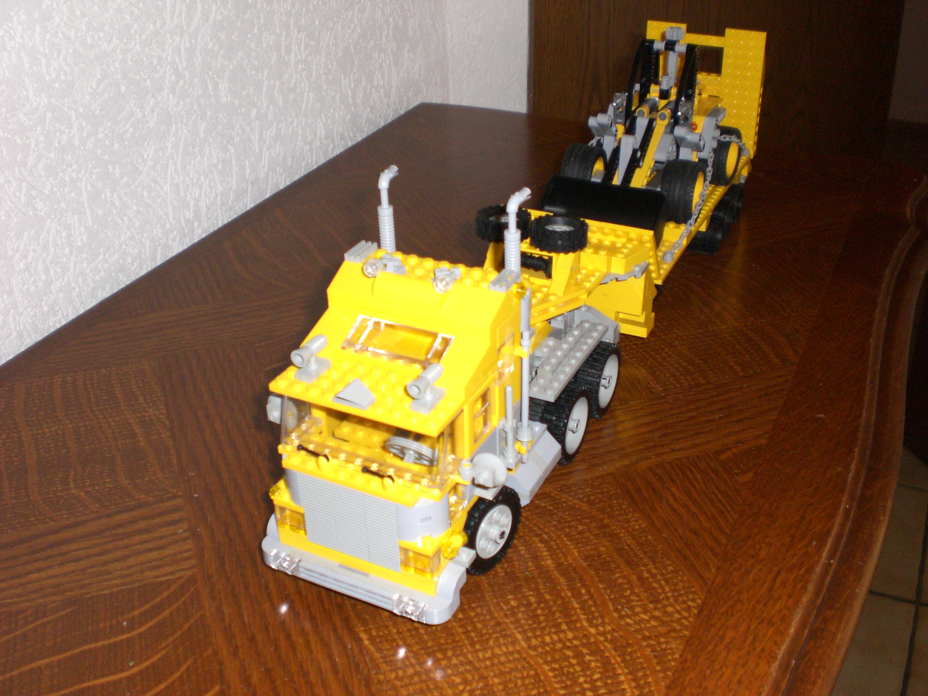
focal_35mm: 38
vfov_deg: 37.7
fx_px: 1019
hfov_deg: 49.0
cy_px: 348
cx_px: 464
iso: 200
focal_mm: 6.3
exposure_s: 1/60
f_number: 3.1
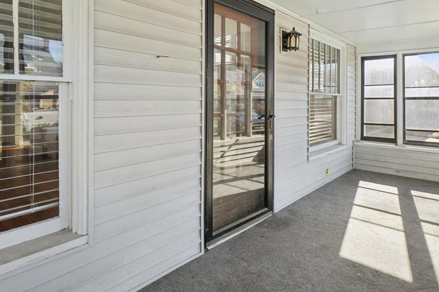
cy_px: 102
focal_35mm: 22
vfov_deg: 56.2
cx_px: 252
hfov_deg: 78.1
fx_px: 268
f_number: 8
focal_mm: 10
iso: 100
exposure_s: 1/30
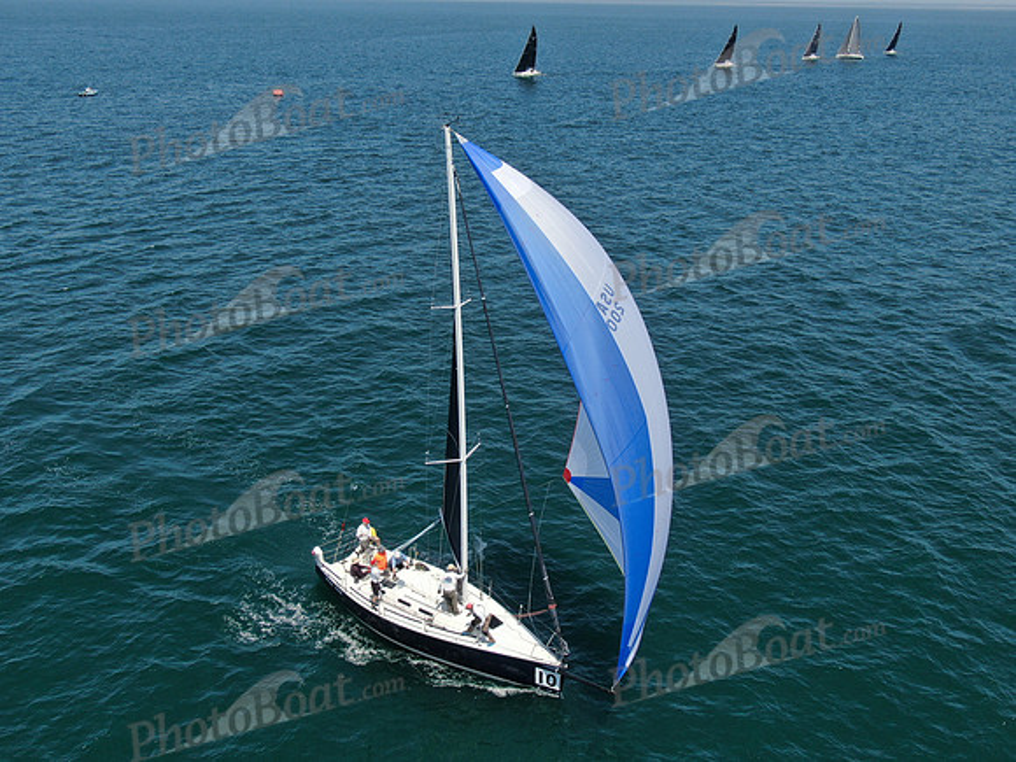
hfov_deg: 51.4
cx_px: 508
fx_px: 1057
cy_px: 381
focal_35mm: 36
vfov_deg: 39.7
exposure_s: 1/1000
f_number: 3.3
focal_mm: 6.08
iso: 100
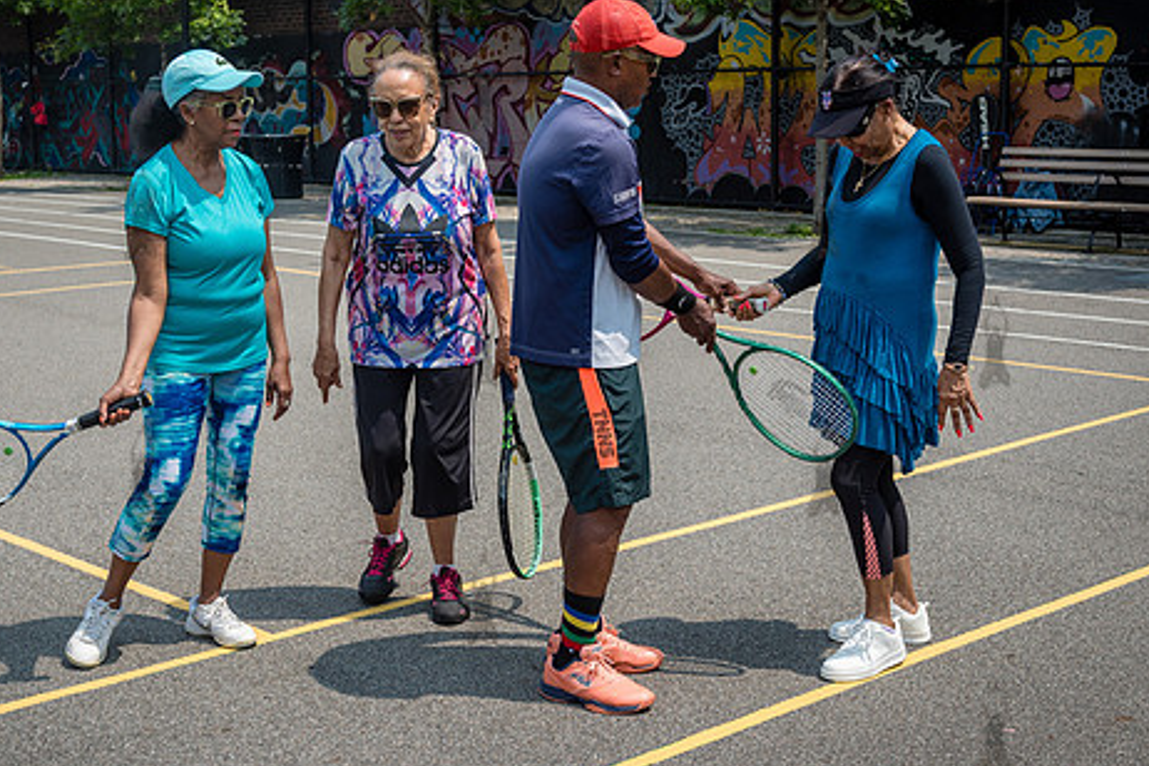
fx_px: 1660
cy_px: 352
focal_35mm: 52
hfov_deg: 38.2
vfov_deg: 26.0
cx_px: 547
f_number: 4.5
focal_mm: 38
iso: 200
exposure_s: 1/1250
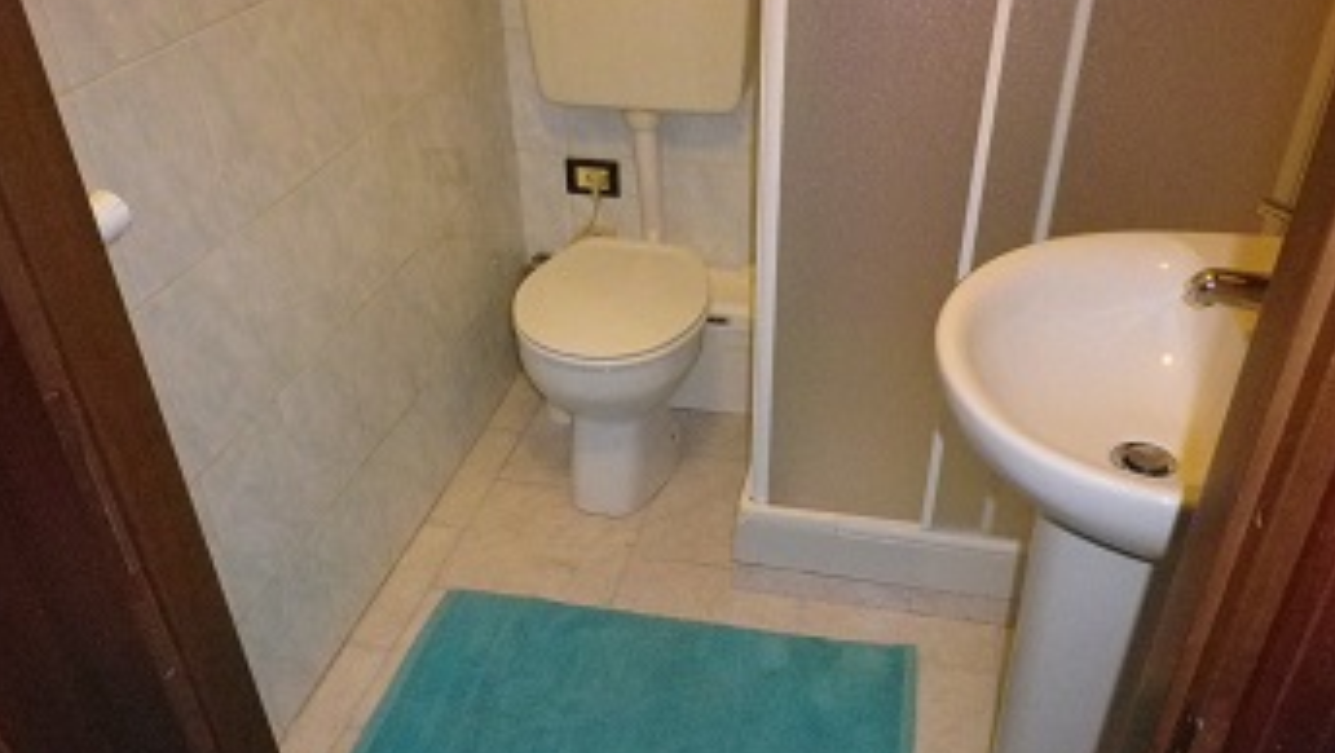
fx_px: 1098
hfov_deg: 62.6
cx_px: 668
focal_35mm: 31
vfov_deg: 37.7
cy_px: 446
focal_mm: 5
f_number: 3.2
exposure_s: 1/50
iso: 800
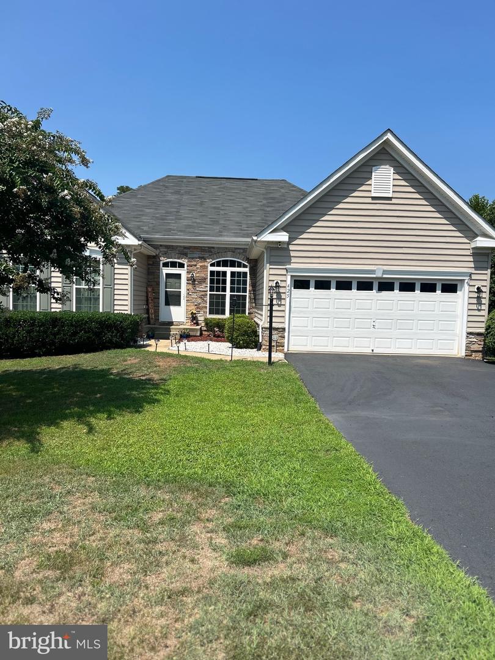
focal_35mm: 26
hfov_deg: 53.1
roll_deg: -1.5
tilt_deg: -3.6
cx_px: 248
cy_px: 330
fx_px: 496
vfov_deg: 67.3
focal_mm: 5.7
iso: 50
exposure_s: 1/4630
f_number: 1.5
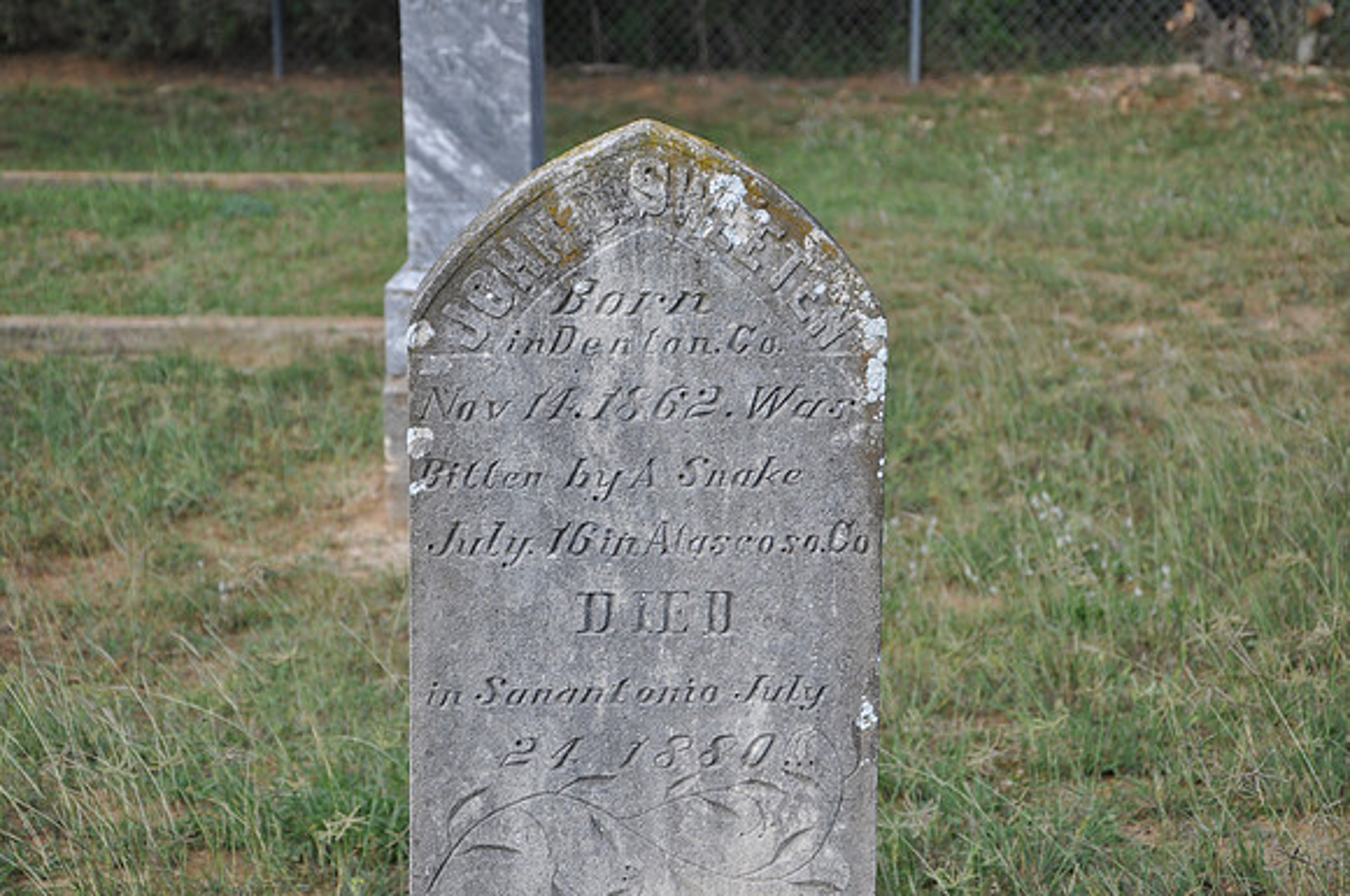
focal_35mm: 93
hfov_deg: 21.9
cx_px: 675
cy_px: 448
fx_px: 3483
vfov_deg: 14.7
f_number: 7.1
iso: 200
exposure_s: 1/200
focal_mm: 62
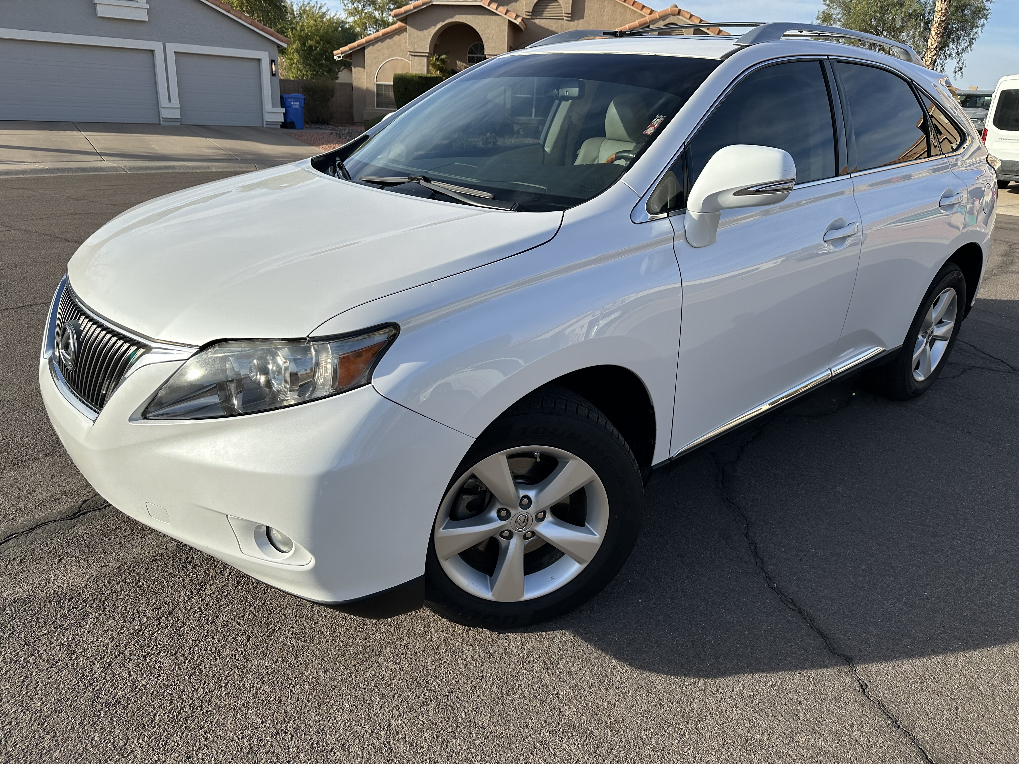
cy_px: 382
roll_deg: -2.6
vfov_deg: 56.8
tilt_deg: -19.8
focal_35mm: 24
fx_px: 706
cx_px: 510
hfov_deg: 71.6
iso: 80
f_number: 1.78
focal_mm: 6.86
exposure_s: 1/3597
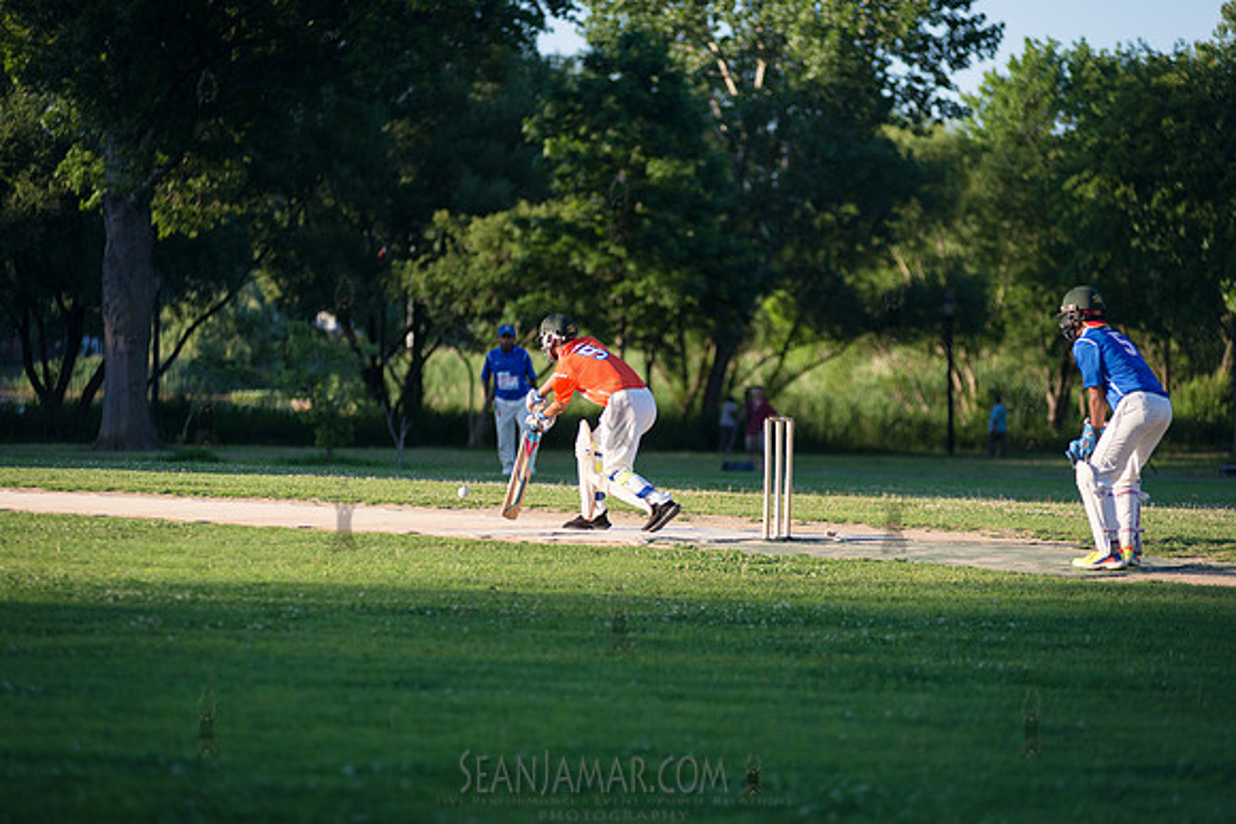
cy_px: 412
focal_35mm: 155
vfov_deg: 8.9
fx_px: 5323
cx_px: 618
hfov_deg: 13.2
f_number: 2.8
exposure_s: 1/2500
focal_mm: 155
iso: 400
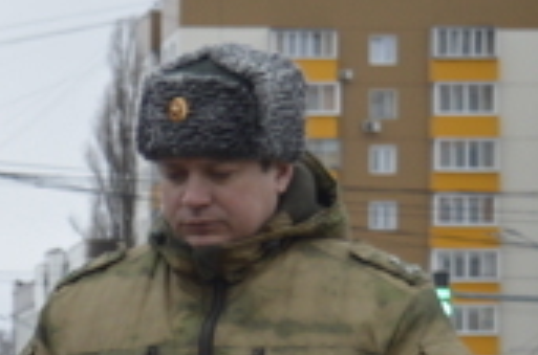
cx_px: -437
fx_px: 3547
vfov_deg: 5.7
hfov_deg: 8.3
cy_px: 421
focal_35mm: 238
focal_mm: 36
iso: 400
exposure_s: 1/800
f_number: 4.8
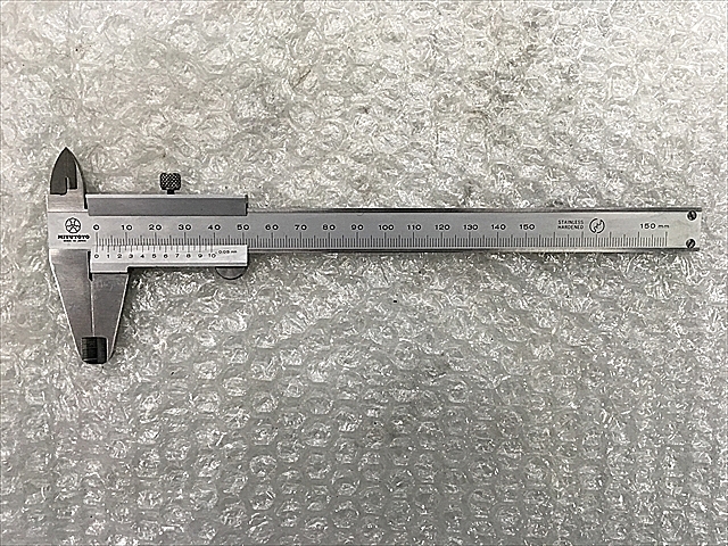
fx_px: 610
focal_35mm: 29
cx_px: 364
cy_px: 273
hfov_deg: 61.7
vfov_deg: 48.2
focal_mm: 4.15
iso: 40
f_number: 2.2
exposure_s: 1/30
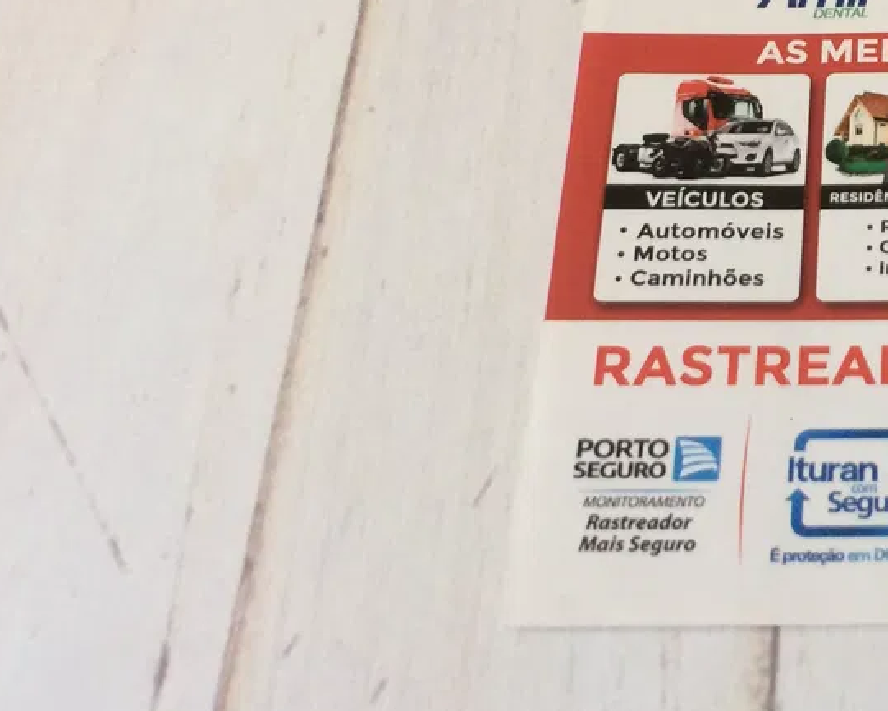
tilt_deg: -60.0
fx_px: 1761
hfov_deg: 26.2
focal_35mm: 67
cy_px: 118
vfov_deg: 22.4
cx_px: 973
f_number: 2.2
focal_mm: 4.15
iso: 40
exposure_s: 1/30
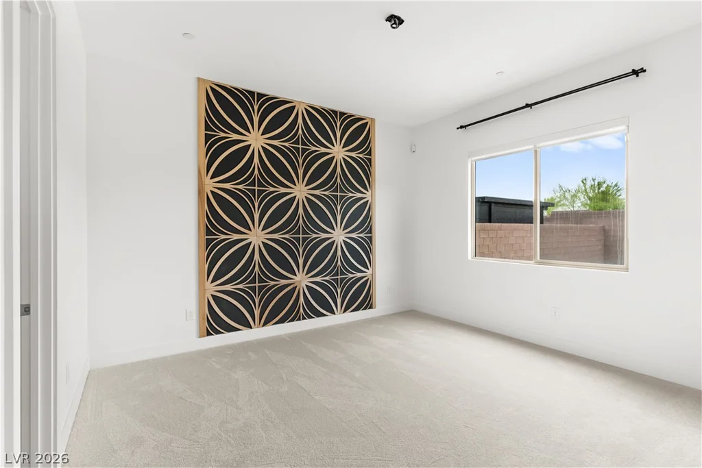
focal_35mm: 17
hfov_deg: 93.3
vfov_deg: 70.5
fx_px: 332
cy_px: 234
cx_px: 351
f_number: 8
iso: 400
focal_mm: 17
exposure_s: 1/30
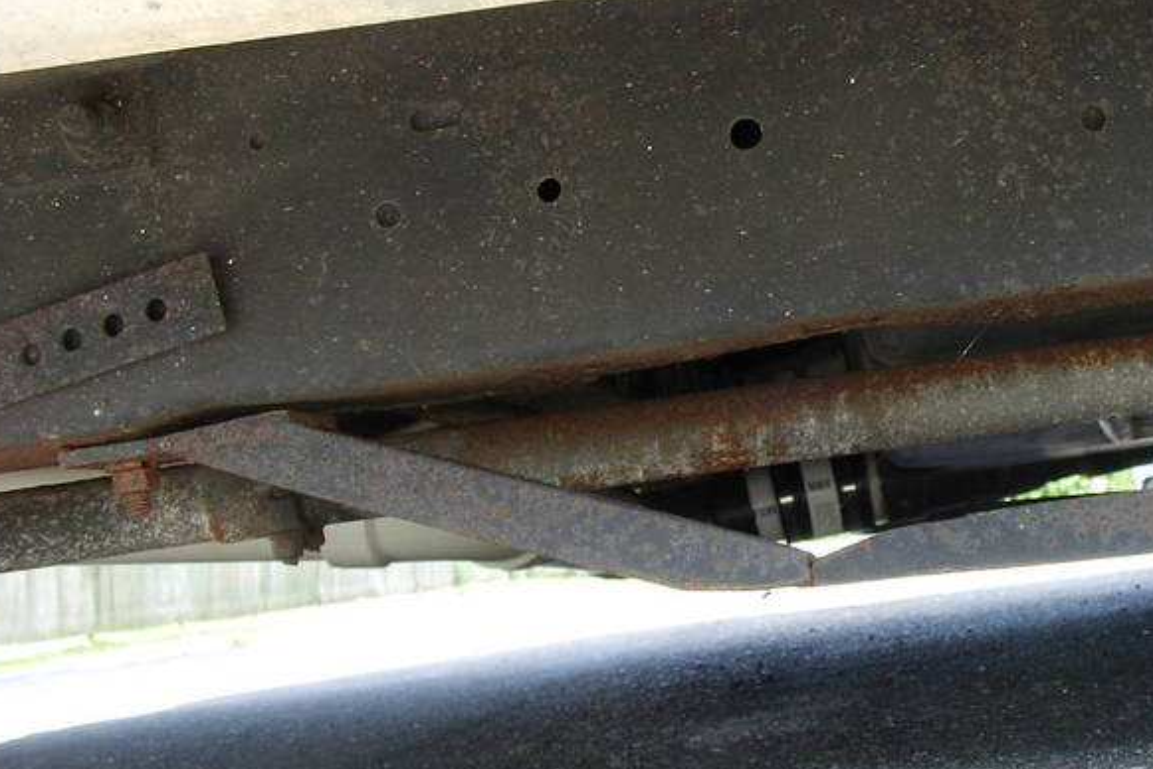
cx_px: 775
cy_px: 434
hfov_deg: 35.9
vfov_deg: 24.6
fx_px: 1761
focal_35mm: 55
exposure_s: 1/48
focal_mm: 5.8
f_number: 3.5
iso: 53
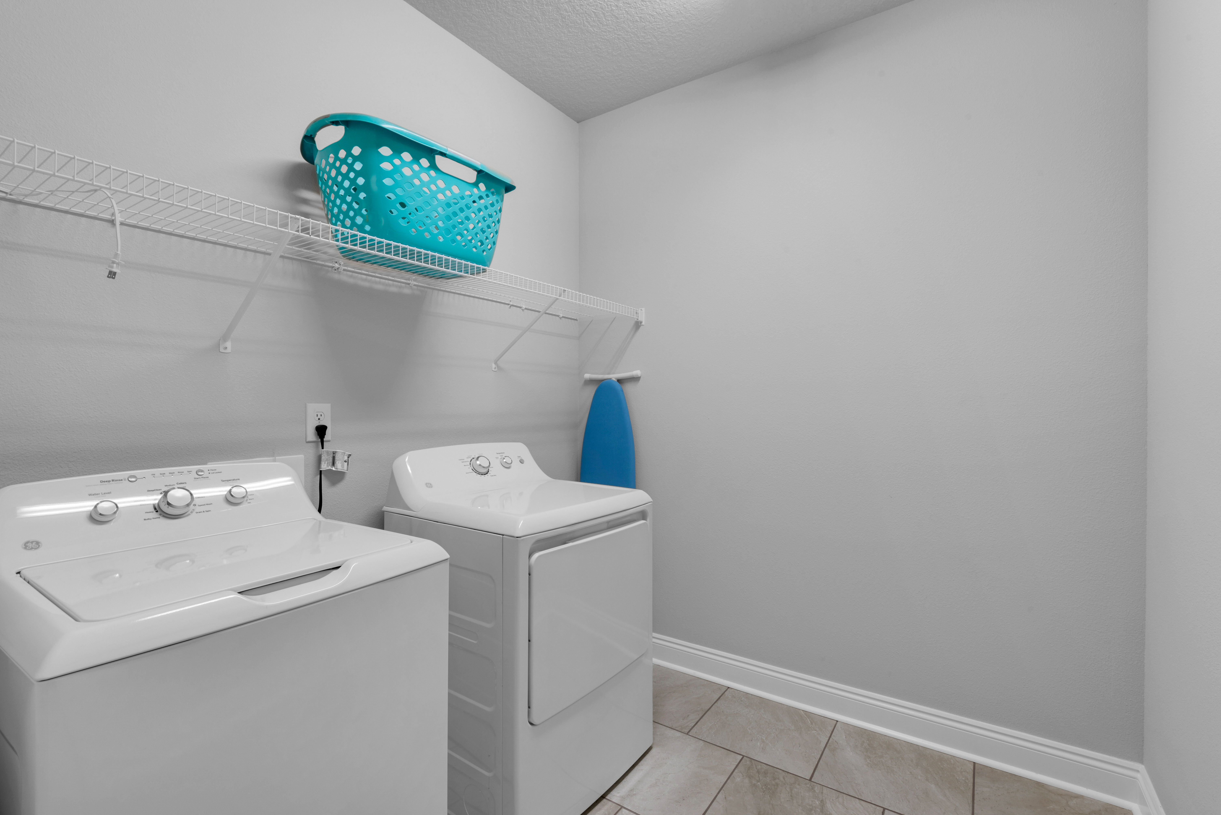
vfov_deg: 73.8
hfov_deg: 96.7
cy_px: 408
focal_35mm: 16
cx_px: 610
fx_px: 543
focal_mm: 16
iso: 200
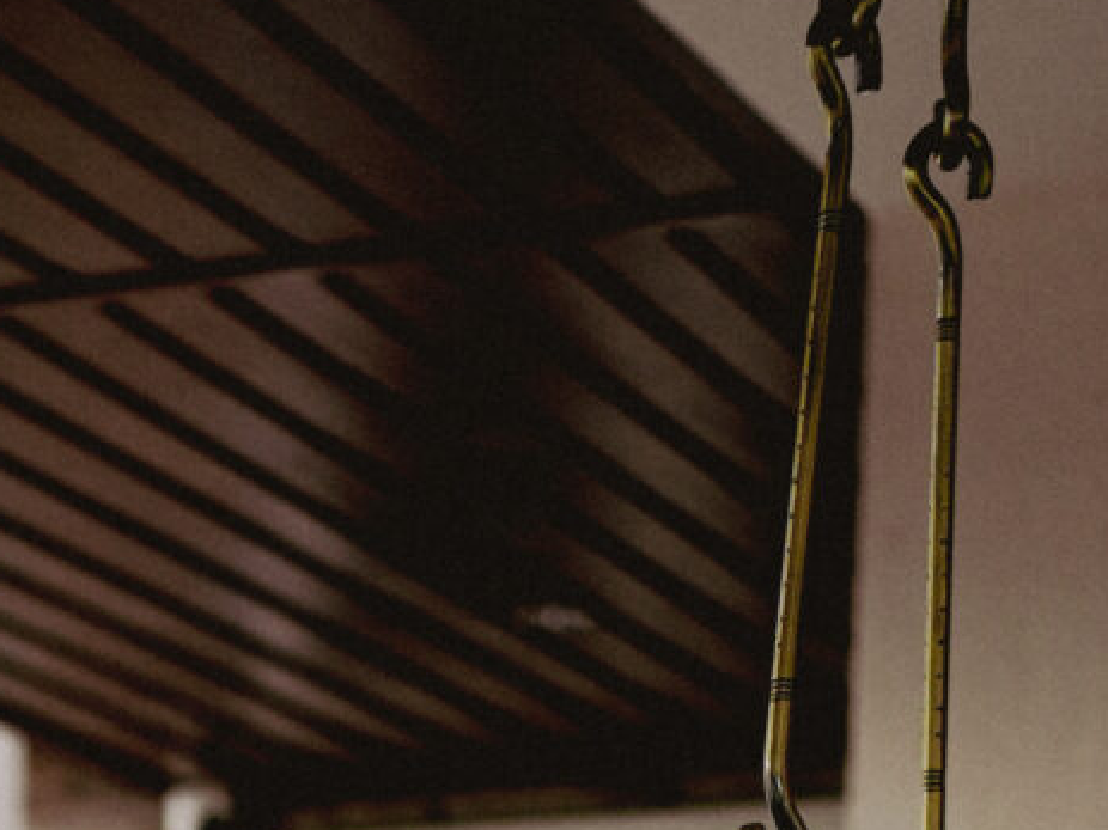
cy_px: 2949
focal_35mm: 186
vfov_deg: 6.8
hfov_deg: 10.2
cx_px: -748
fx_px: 5952
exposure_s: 1/800
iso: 250
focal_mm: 35
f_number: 2.2
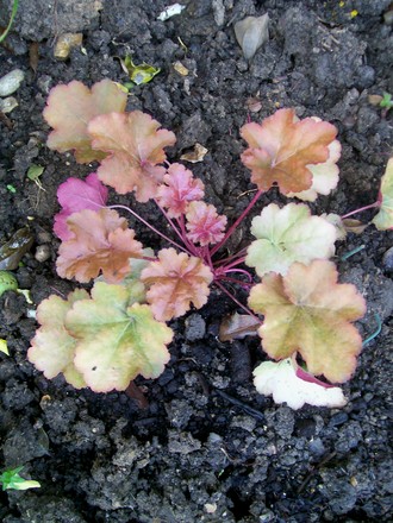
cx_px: 196
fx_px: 545
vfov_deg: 51.4
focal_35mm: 36
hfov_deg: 39.7
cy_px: 262
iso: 96
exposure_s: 1/32
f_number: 2.7
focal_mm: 6
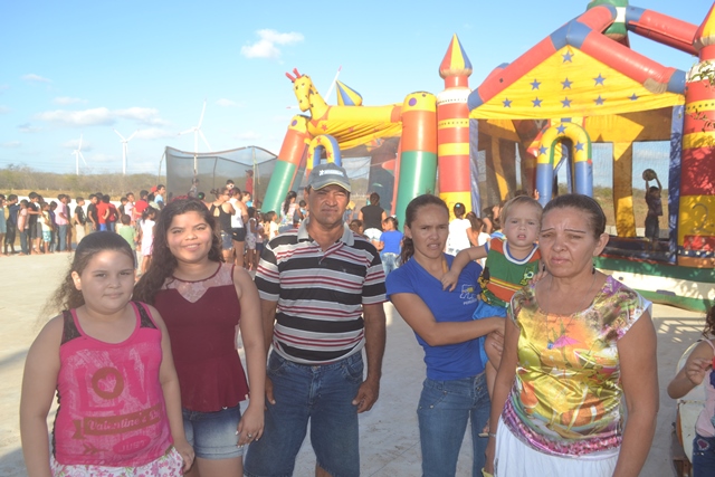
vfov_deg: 48.0
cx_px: 358
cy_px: 238
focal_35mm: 27
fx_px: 536
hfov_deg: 67.4
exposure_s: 1/200
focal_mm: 18
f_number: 6.3
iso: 100
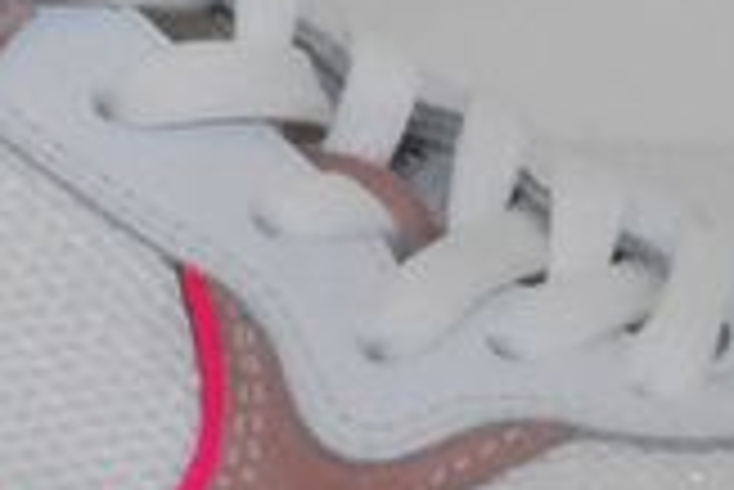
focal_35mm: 264
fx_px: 5387
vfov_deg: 5.2
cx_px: -16
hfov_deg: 7.8
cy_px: 31
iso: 1600
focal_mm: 24
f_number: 22
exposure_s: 1/200
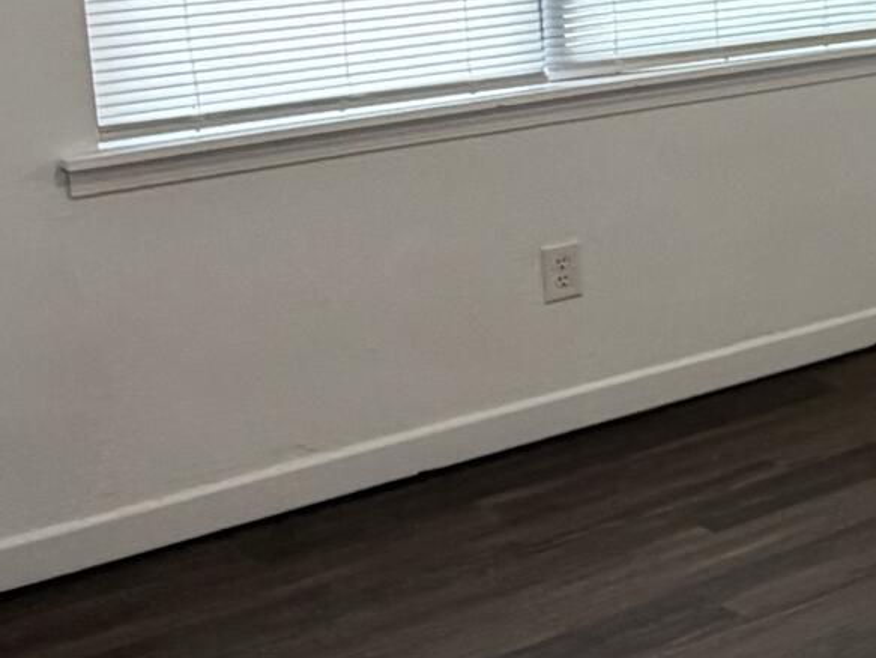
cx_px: 1436
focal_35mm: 72
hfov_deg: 21.1
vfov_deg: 19.8
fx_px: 1823
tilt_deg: -7.8
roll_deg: +0.4
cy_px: -5
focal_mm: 2.22
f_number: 2.2
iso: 200
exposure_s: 1/120
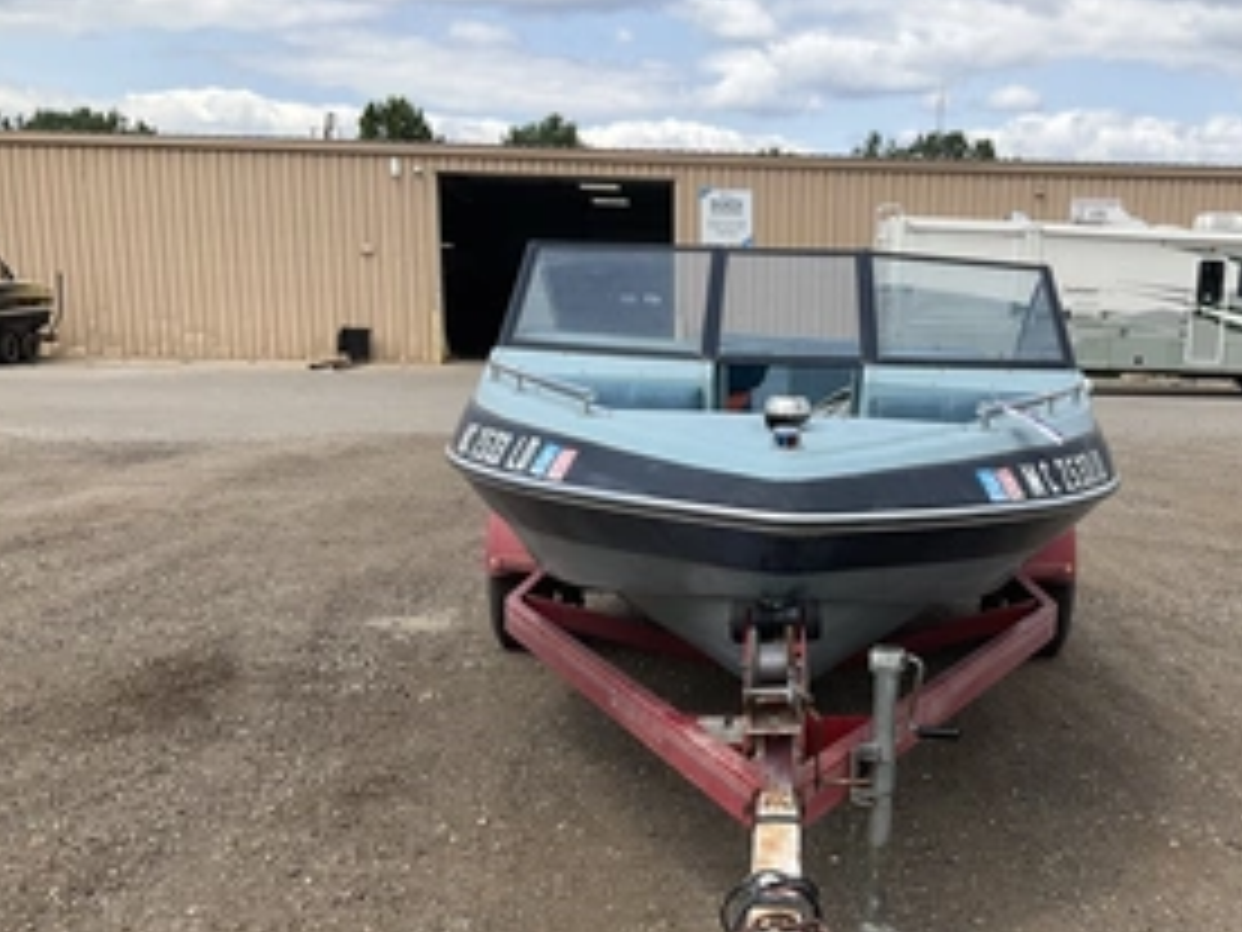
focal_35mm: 42
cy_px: 662
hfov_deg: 44.1
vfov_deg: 33.9
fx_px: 1507
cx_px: 832
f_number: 1.8
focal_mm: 3
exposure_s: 1/1121
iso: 25
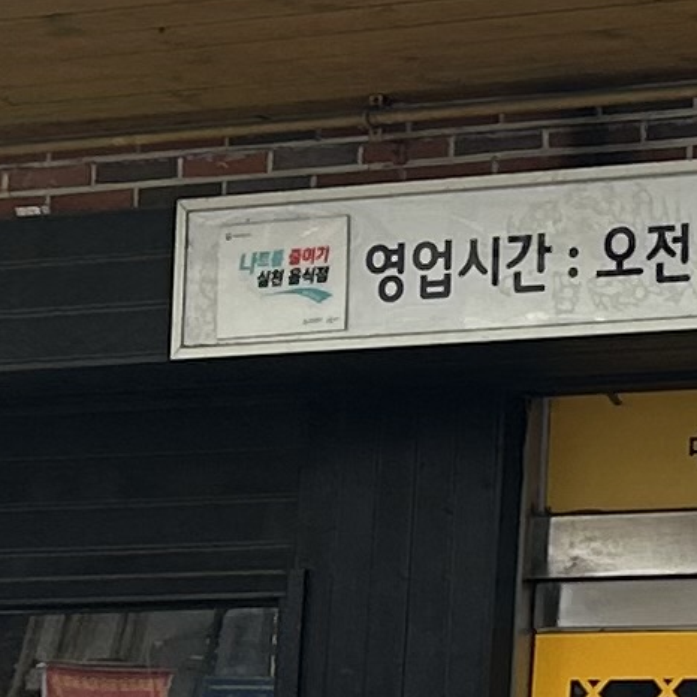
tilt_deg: +9.3
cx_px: 1351
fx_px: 4533
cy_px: 185
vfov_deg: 8.8
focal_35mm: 199
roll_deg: -1.3
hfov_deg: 8.4
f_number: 1.5
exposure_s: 1/380
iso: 50
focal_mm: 5.7
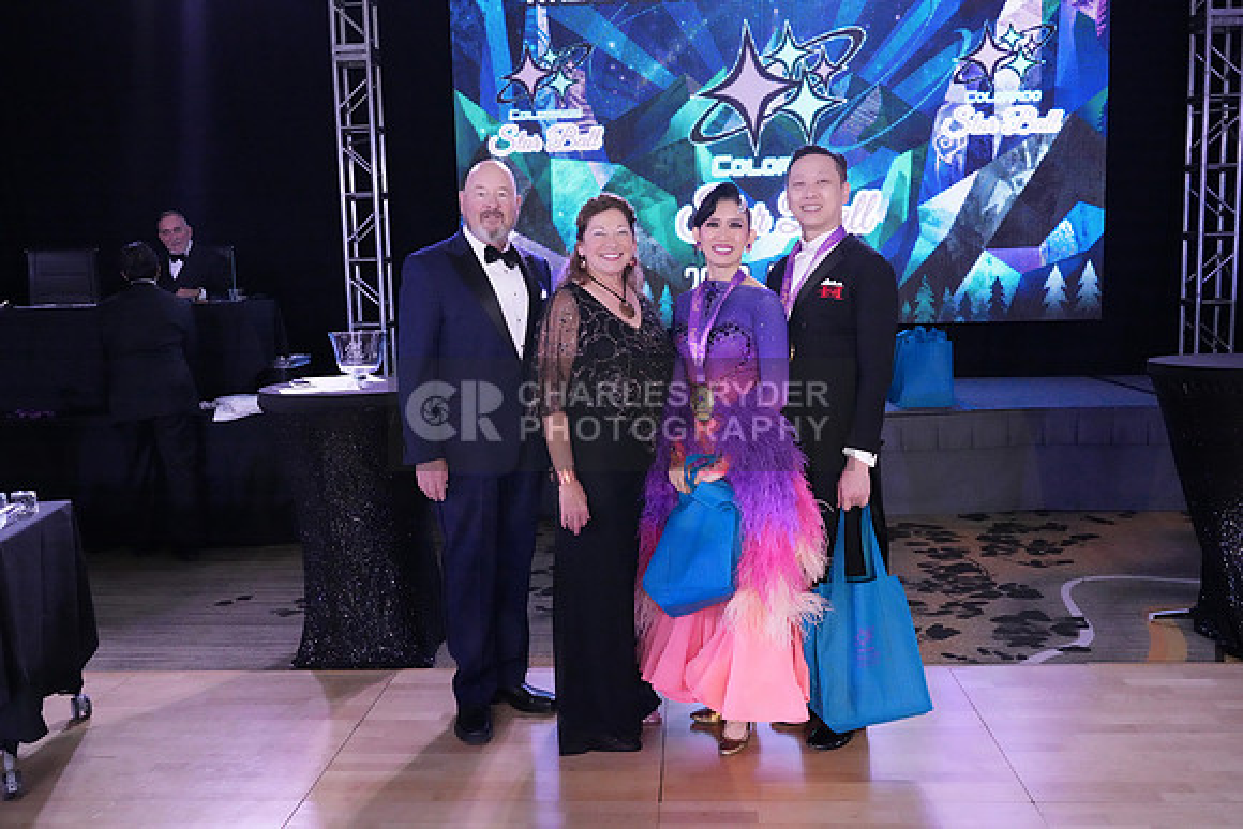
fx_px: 1071
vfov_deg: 42.3
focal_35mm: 31
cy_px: 414
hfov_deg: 60.3
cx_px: 622
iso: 12800
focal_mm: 31
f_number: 5.6
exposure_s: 1/400
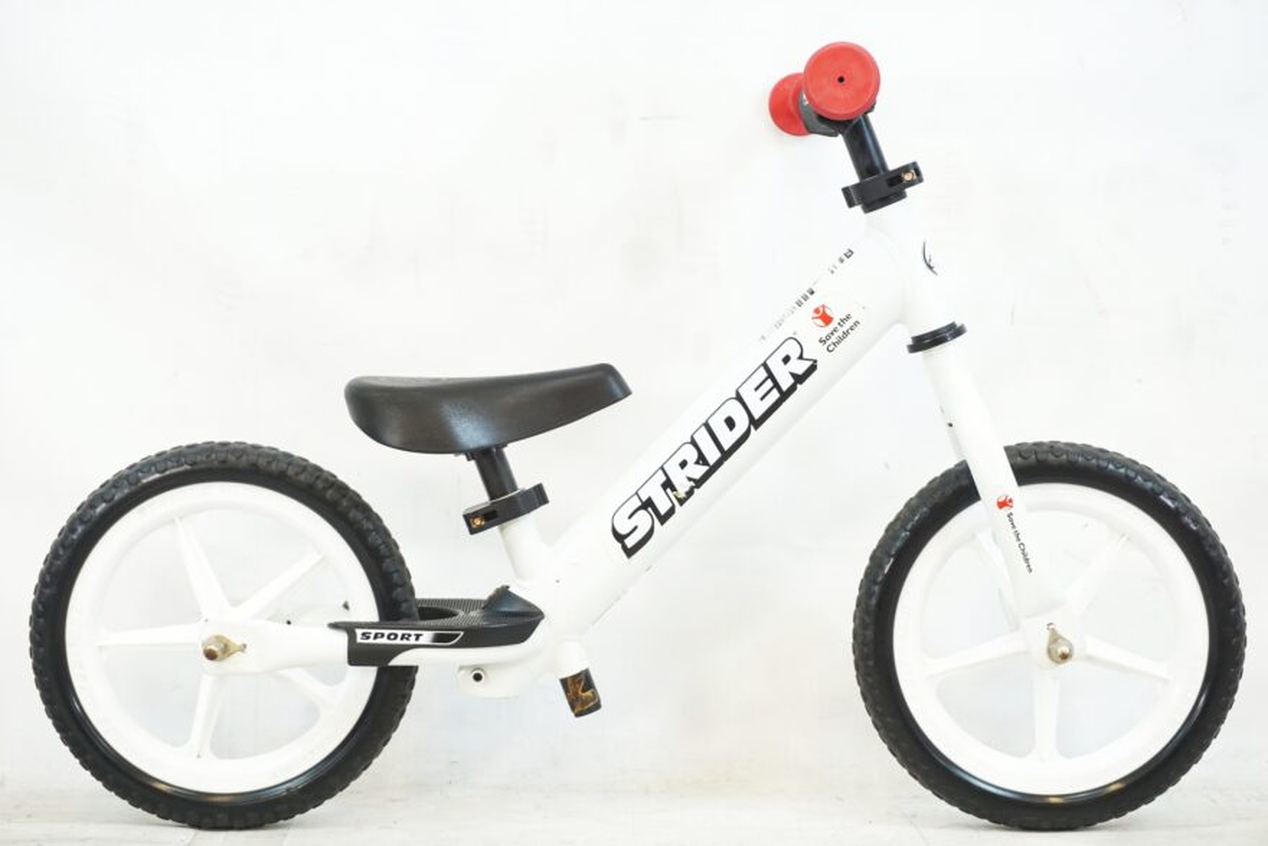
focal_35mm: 72
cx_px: 634
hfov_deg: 28.1
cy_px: 423
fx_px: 2536
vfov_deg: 18.9
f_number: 6.3
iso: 640
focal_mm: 48
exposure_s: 1/40
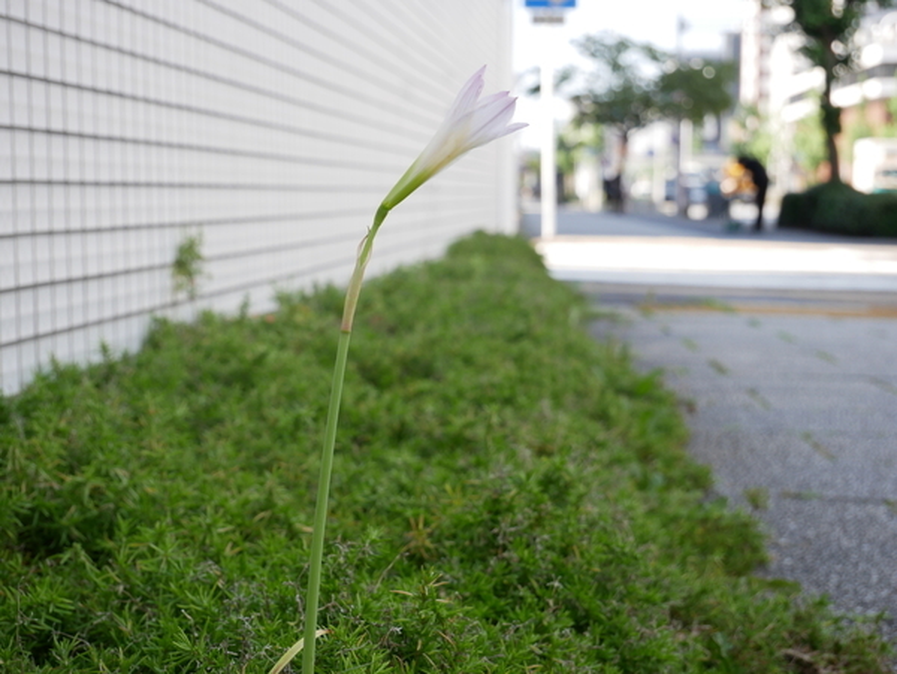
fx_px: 1556
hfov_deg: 32.2
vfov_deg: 24.4
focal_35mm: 60
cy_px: 337
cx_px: 448
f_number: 5.6
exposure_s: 1/160
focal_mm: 30
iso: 200
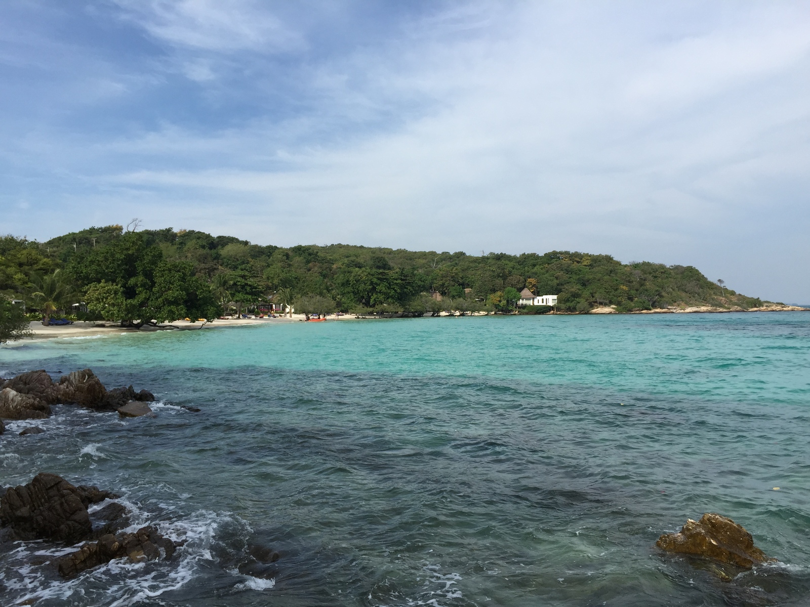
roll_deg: -0.4
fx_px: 679
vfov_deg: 48.2
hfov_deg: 61.7
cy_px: 304
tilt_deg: +0.0
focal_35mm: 29
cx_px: 405
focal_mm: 4.15
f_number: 2.2
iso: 32
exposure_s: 1/2326
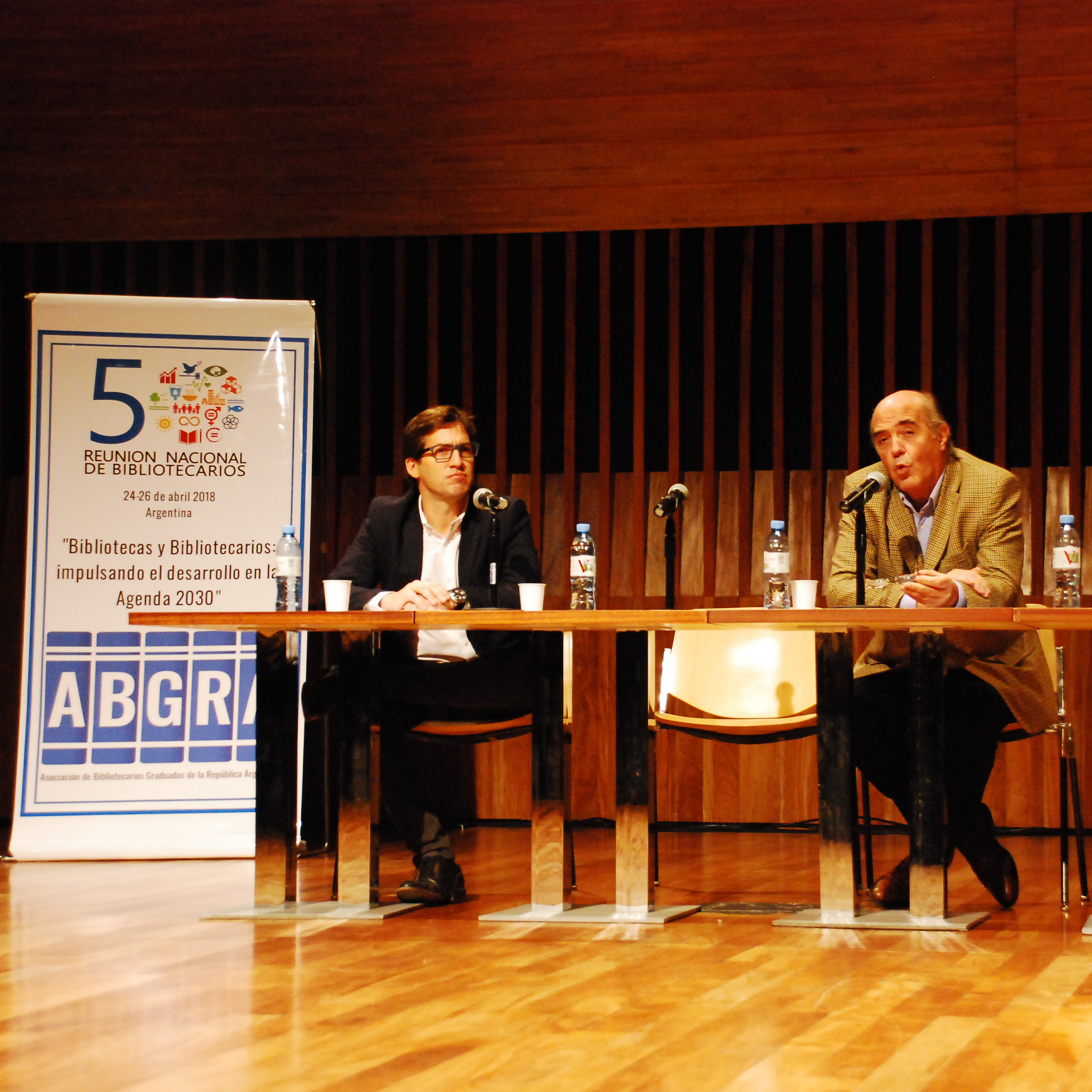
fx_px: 2748
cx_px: 659
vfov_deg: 22.5
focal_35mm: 77
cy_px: 541
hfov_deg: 22.4
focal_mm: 40
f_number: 4.5
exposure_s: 1/60
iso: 1600
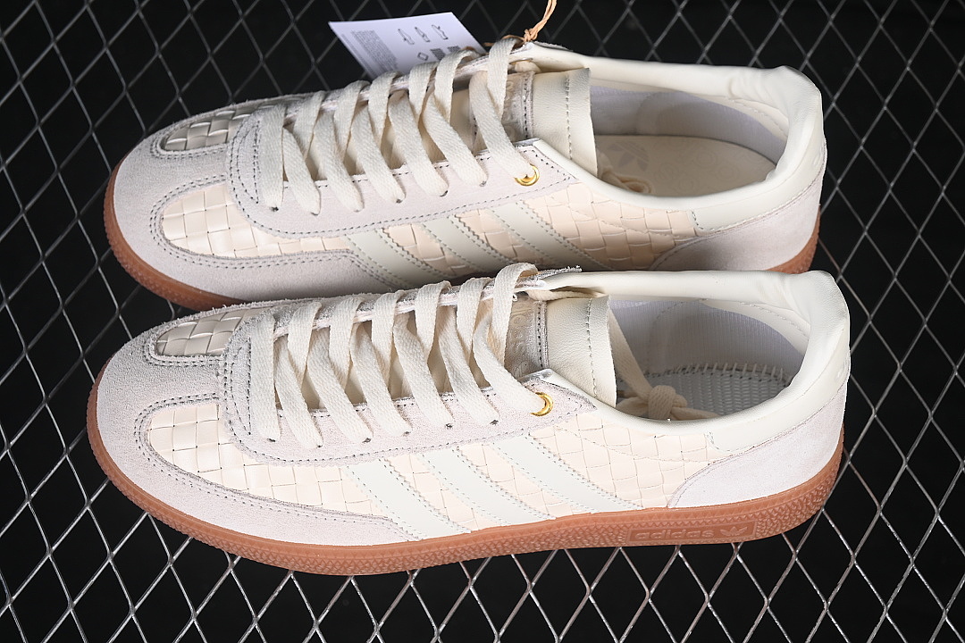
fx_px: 2010
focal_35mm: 75
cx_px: 482
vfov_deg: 18.2
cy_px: 322
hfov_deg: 27.0
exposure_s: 1/80
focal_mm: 50
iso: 160
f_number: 7.1
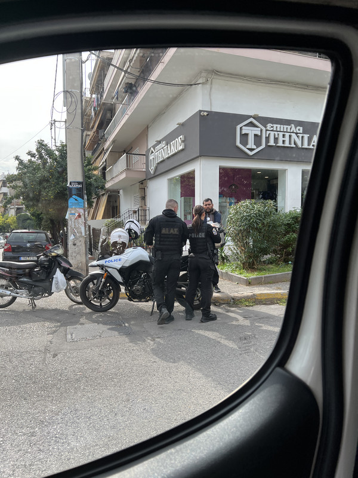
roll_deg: -1.1
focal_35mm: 26
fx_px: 359
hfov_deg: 53.1
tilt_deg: -4.4
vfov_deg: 67.3
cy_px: 239
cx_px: 179
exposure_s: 1/1280
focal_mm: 5.7
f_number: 1.5
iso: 50
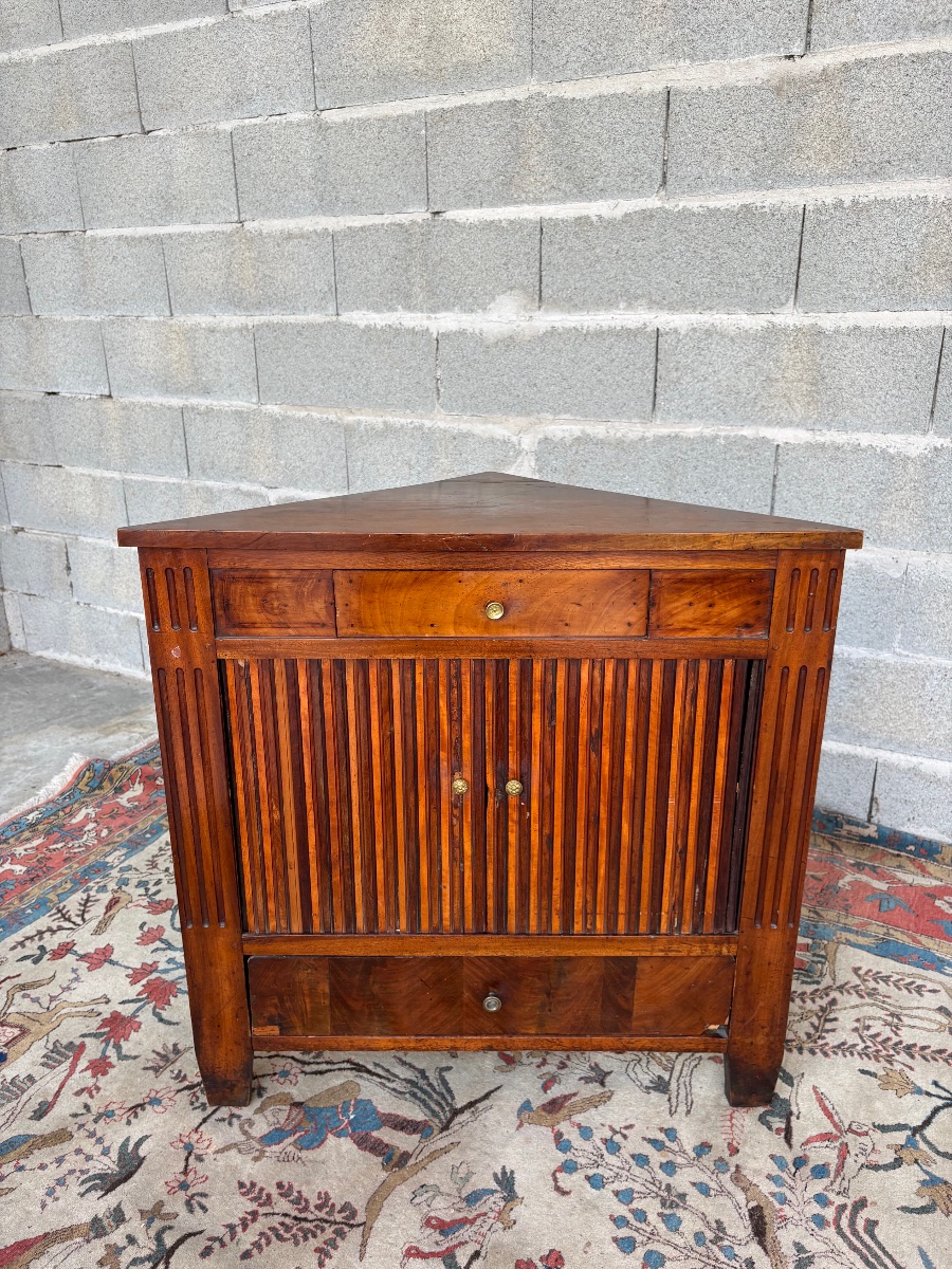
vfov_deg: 67.3
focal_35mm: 26
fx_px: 953
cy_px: 634
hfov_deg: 53.1
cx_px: 476
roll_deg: +1.0
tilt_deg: -19.1
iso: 40
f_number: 1.6
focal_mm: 5.96
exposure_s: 1/172
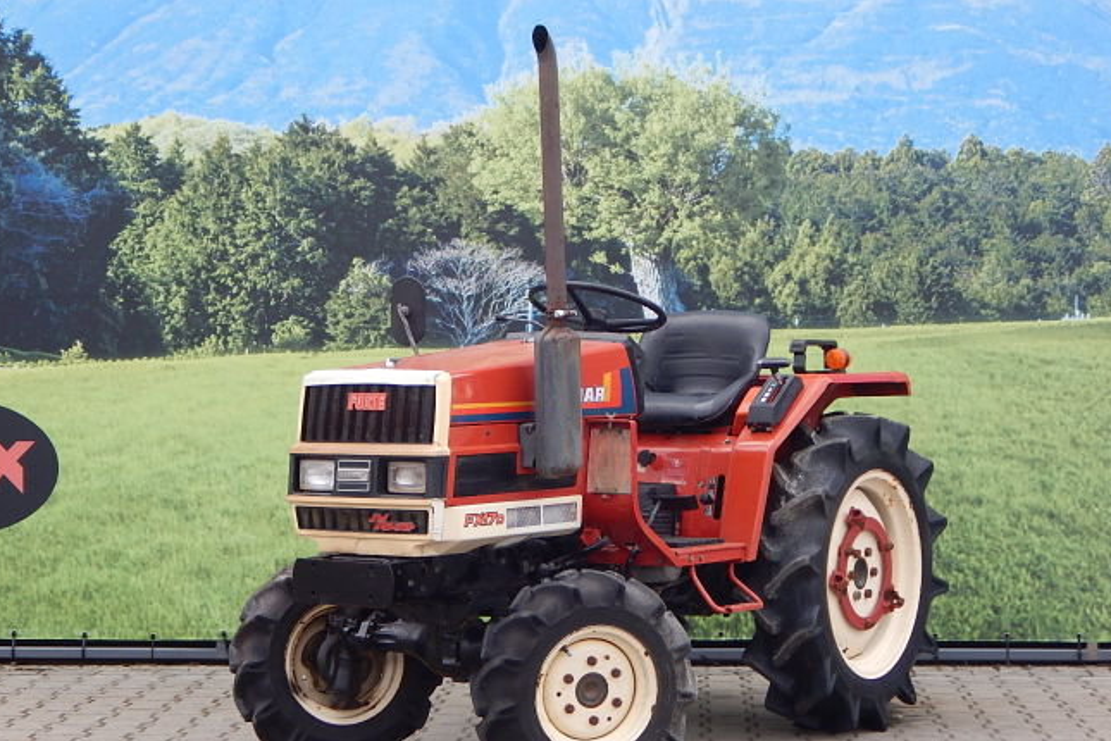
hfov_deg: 22.9
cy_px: 322
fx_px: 2746
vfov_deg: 15.4
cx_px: 560
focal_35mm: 89
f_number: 4.1
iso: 125
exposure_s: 1/60
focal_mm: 12.3
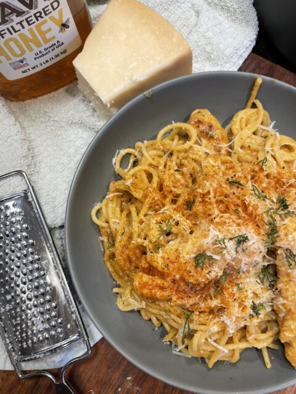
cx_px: 148
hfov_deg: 53.1
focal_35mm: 26
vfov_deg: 67.3
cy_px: 197
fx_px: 296
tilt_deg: -82.4
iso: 125
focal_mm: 4.2
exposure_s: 1/120
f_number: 1.6
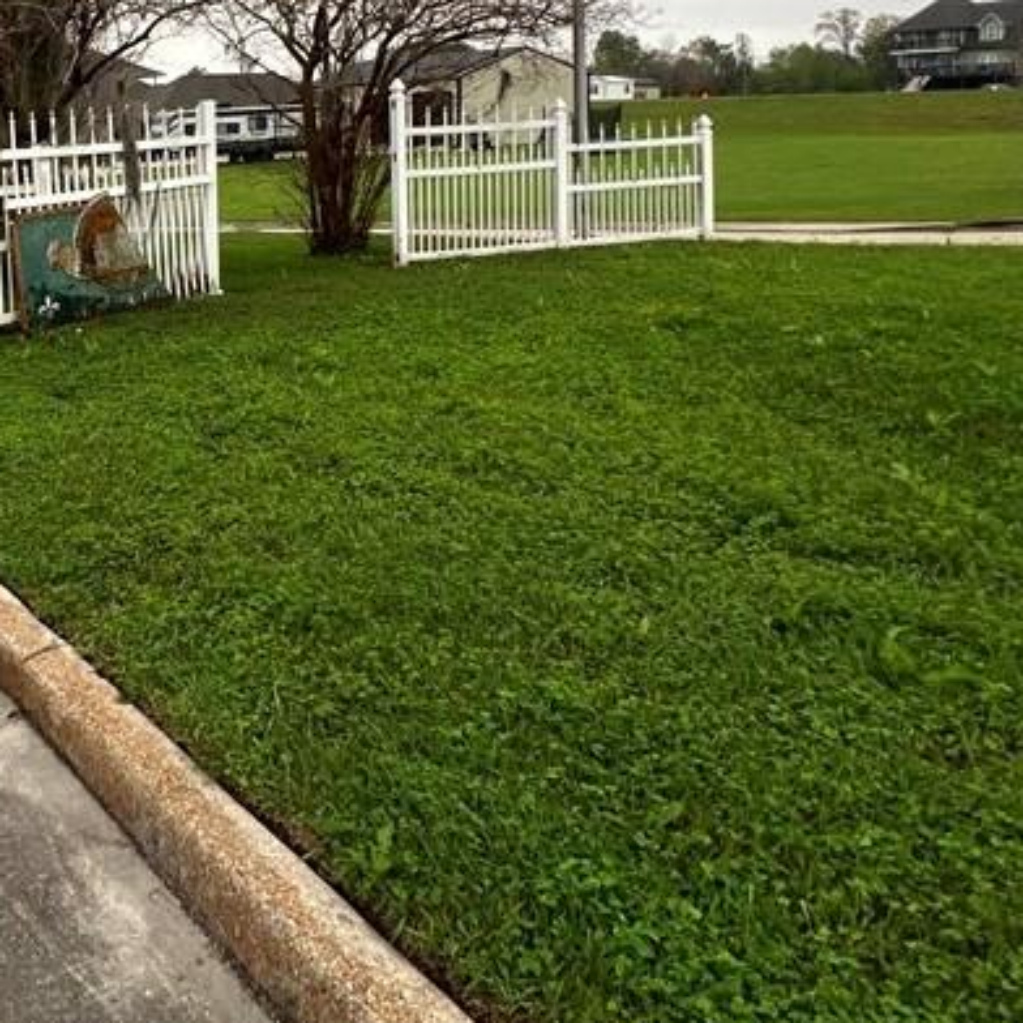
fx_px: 1003
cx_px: 103
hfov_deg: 48.4
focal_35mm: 30
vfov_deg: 51.2
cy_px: 226
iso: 32
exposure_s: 1/196
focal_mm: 1.57
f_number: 1.8
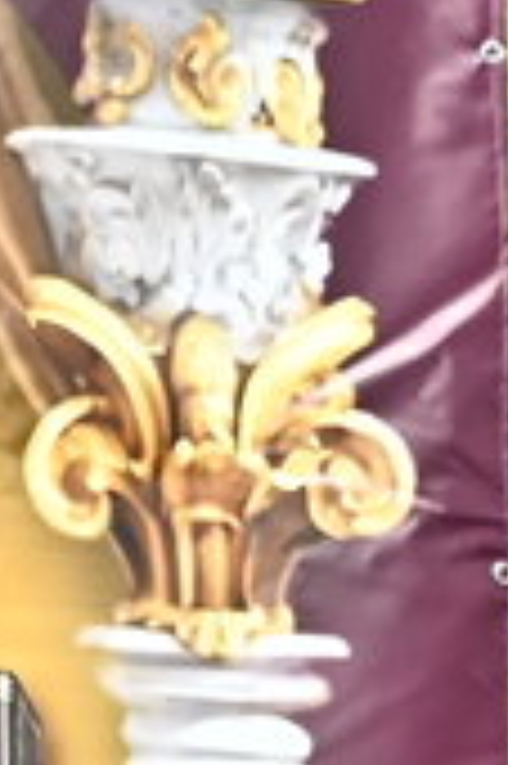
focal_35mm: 313
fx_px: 6638
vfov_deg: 6.5
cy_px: 1006
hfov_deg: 3.9
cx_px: -1974
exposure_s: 1/200
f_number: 2.8
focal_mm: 38
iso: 1600
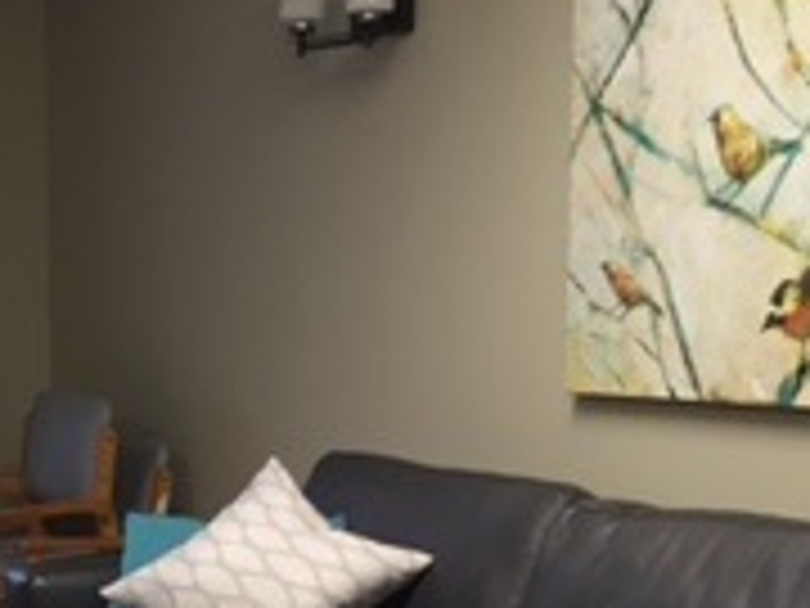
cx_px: -90
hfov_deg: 18.3
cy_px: 640
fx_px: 2410
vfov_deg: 14.1
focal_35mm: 103
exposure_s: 1/30
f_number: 2.2
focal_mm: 4.15
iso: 100
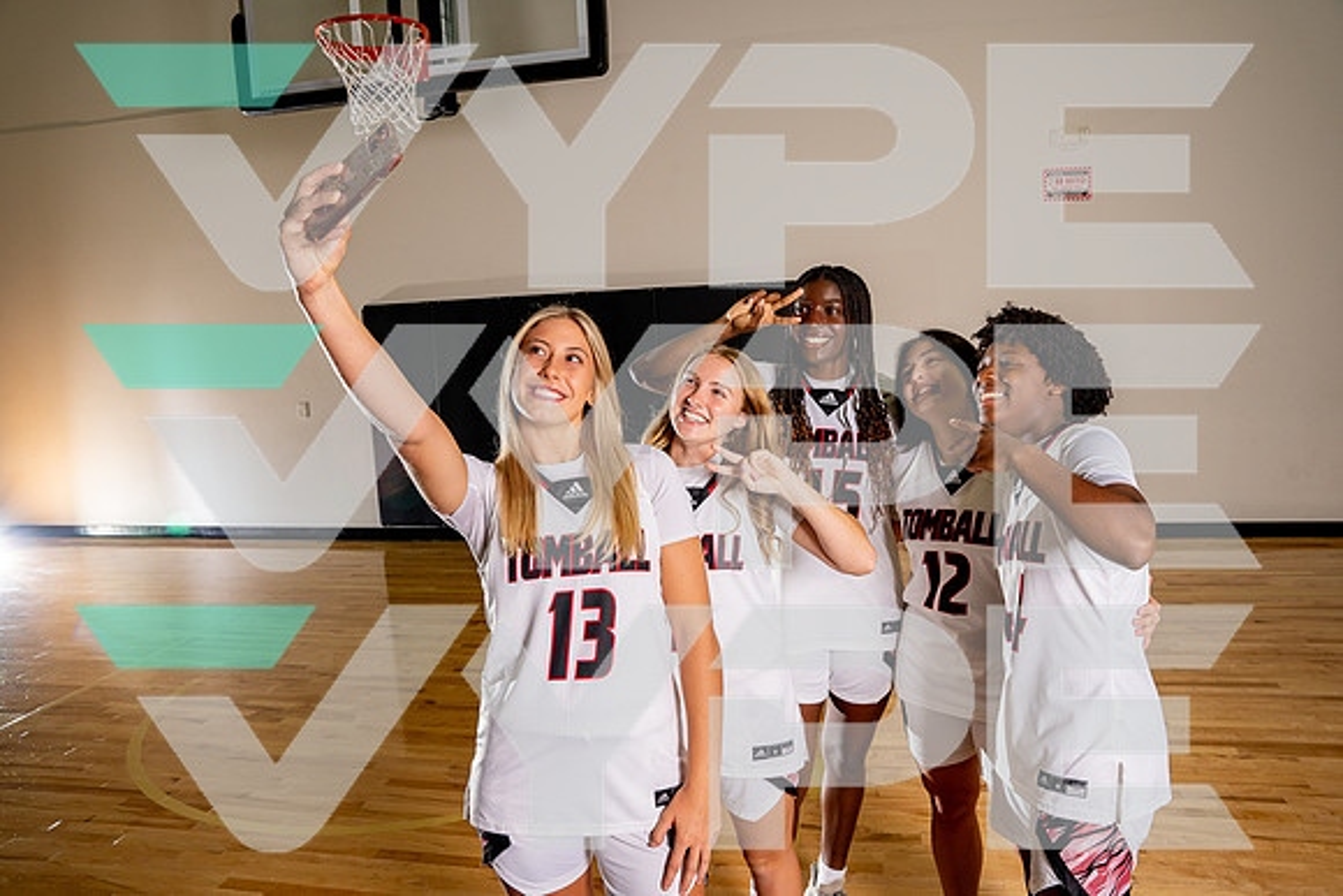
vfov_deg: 53.2
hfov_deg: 73.7
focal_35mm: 24
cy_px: 448
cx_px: 672
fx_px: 896
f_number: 7.1
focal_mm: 24
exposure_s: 1/200
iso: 640
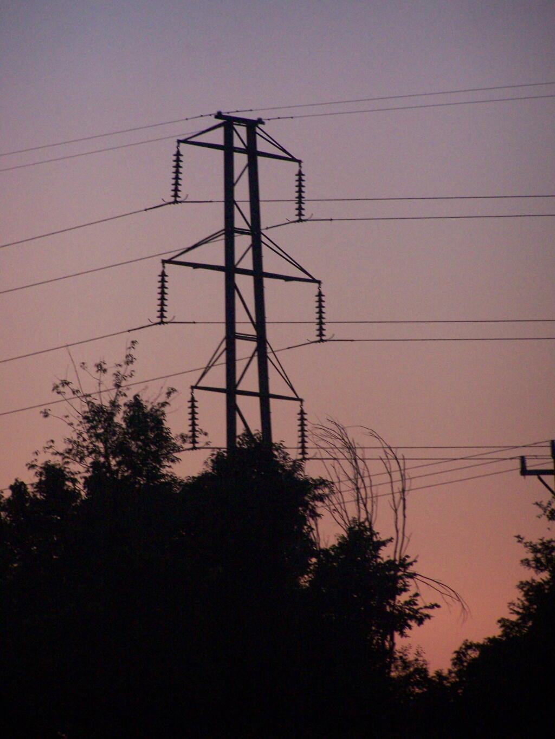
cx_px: 278
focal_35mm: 268
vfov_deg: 7.4
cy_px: 370
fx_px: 5728
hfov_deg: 5.5
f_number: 3.6
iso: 400
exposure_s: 1/80
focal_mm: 44.4
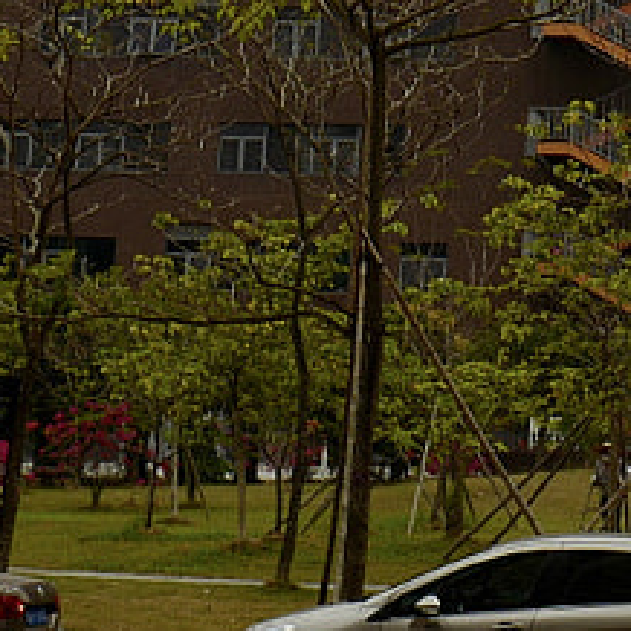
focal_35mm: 175
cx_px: 1398
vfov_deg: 9.7
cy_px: -310
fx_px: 3609
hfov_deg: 9.2
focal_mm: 28
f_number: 3.5
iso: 100
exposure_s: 1/1000
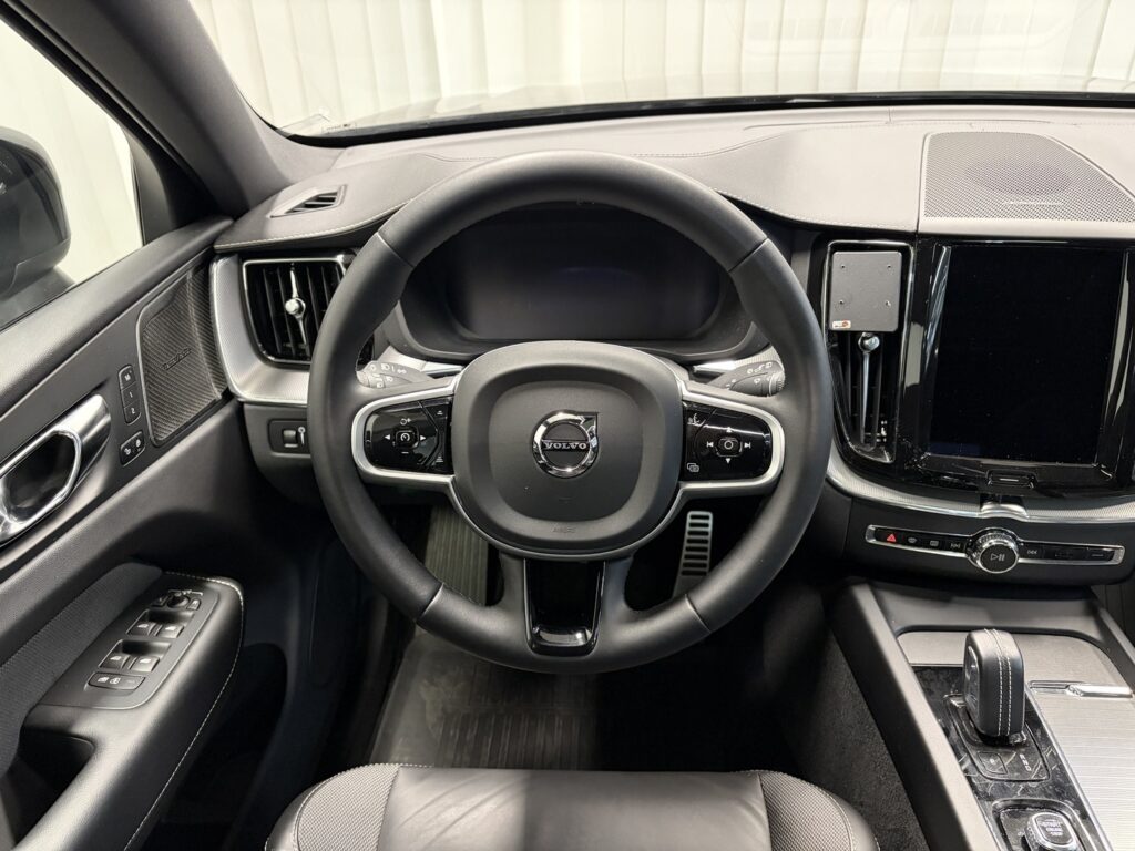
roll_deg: +2.1
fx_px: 852
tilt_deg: -31.8
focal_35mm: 26
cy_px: 426
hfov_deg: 67.3
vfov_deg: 53.1
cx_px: 568
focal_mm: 5.96
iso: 500
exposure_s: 1/31
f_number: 1.6
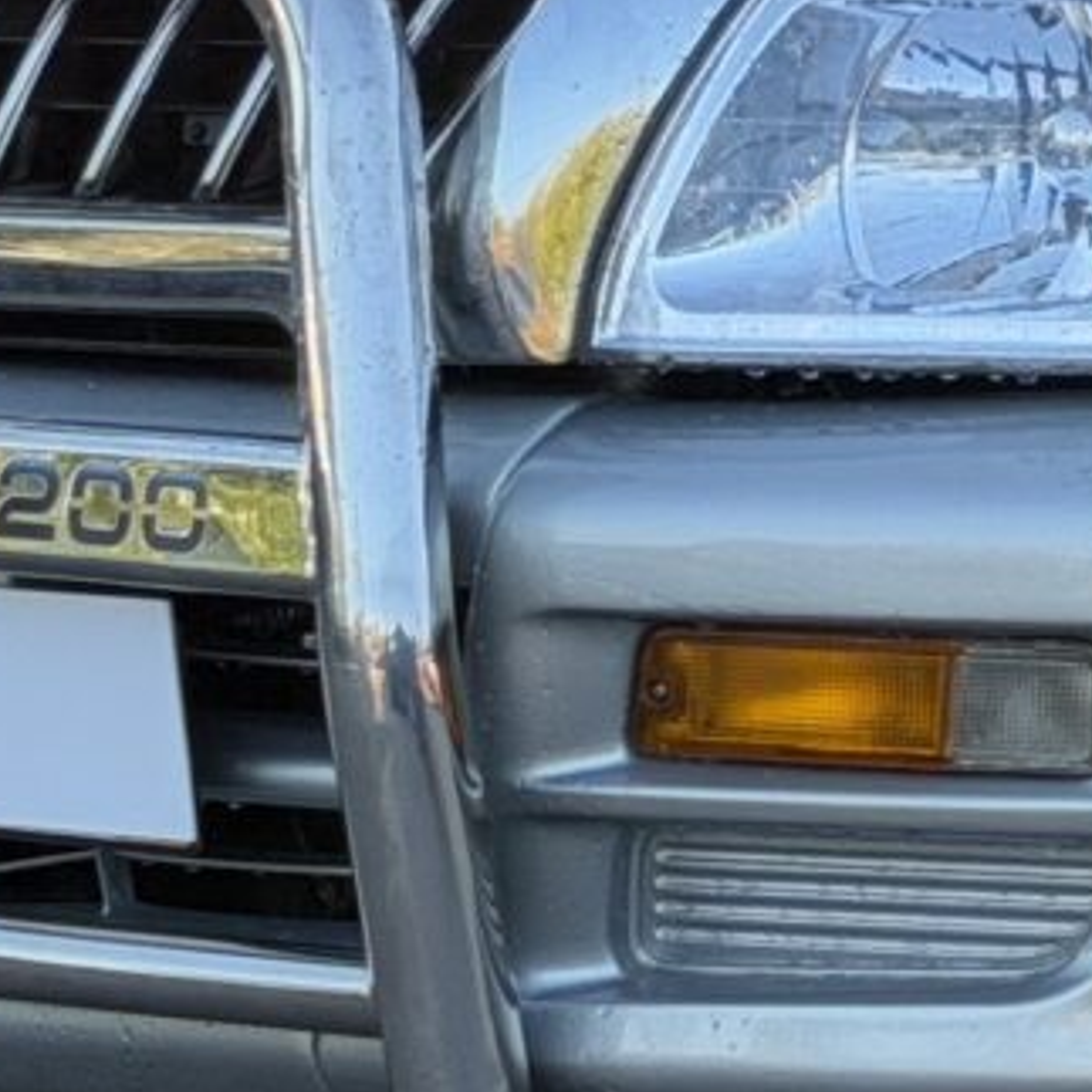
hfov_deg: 6.8
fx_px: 8994
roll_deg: -3.7
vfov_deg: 6.9
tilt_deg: -5.2
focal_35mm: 252
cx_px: 1630
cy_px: 95
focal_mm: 6.76
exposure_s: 1/368
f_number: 1.78
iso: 80
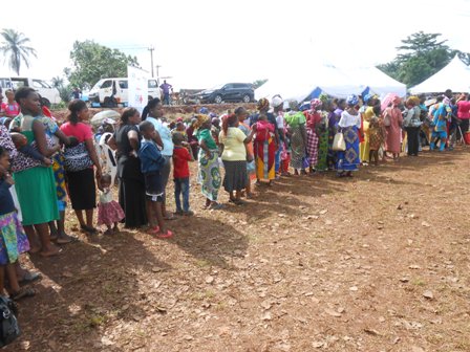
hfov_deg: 67.3
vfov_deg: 53.1
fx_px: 353
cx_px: 235
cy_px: 176
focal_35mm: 26
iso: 80
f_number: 3.5
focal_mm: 4.6
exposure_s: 1/400
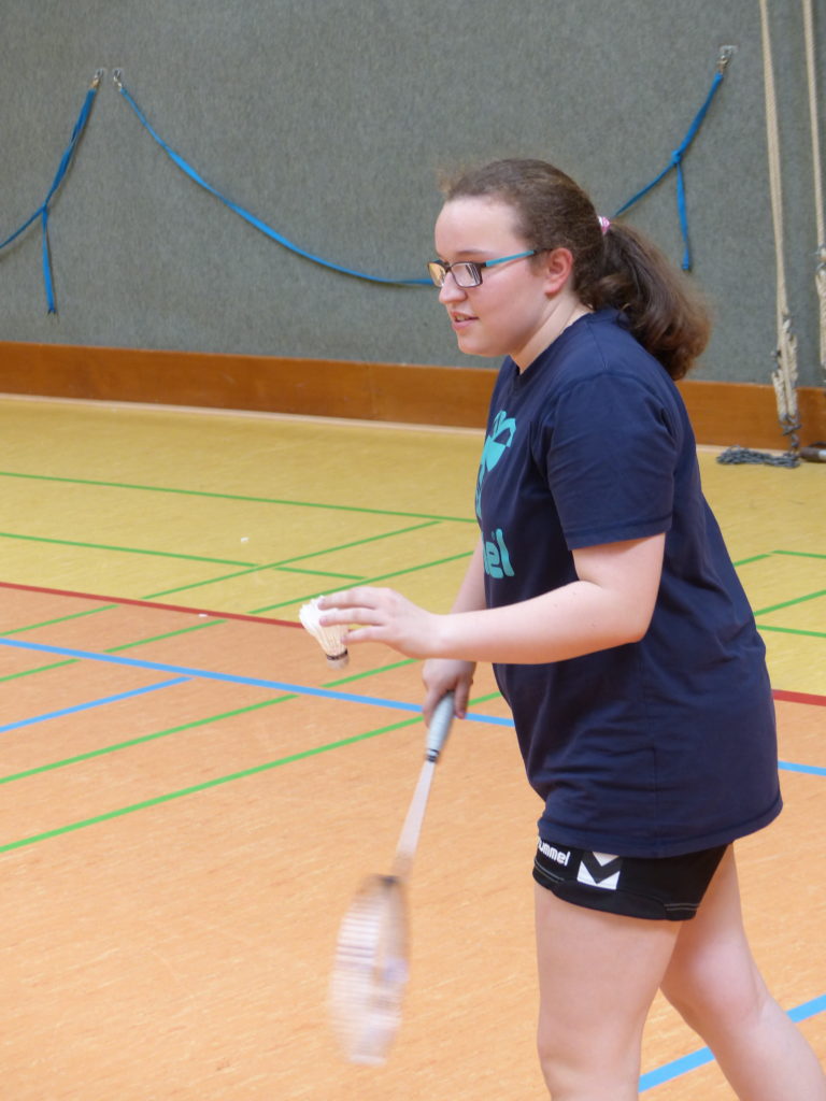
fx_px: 3404
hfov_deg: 13.8
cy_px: 550
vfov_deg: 18.4
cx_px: 413
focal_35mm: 107
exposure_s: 1/60
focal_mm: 19.2
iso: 160
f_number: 2.8
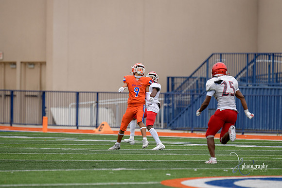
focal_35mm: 381
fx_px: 2985
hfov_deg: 5.4
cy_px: 94
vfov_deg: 3.6
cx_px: 147
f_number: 2.8
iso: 180
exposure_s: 1/500
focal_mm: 250
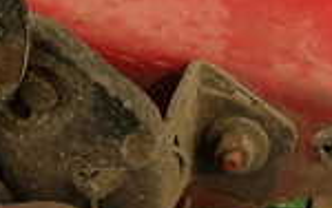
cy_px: 208
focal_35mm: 106
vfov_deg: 12.2
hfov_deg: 19.6
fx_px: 960
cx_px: 153
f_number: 2
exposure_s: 1/50
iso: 200
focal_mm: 4.5
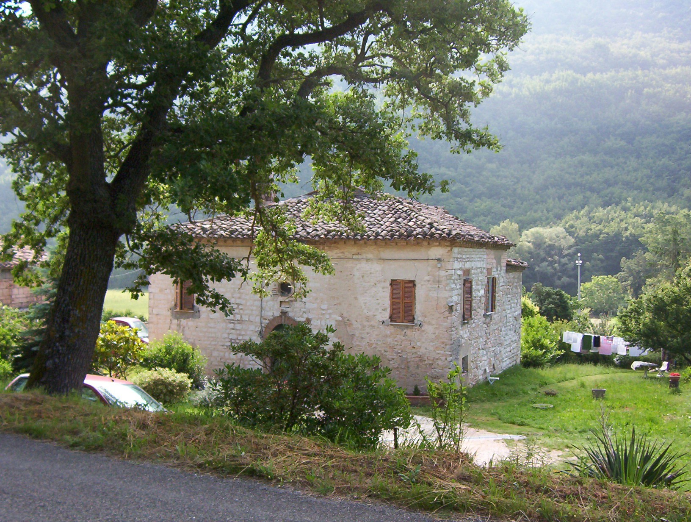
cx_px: 346
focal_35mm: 36
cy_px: 261
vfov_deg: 39.8
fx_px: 720
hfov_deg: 51.2
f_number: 2.76
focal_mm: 5.54
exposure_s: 1/556
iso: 100
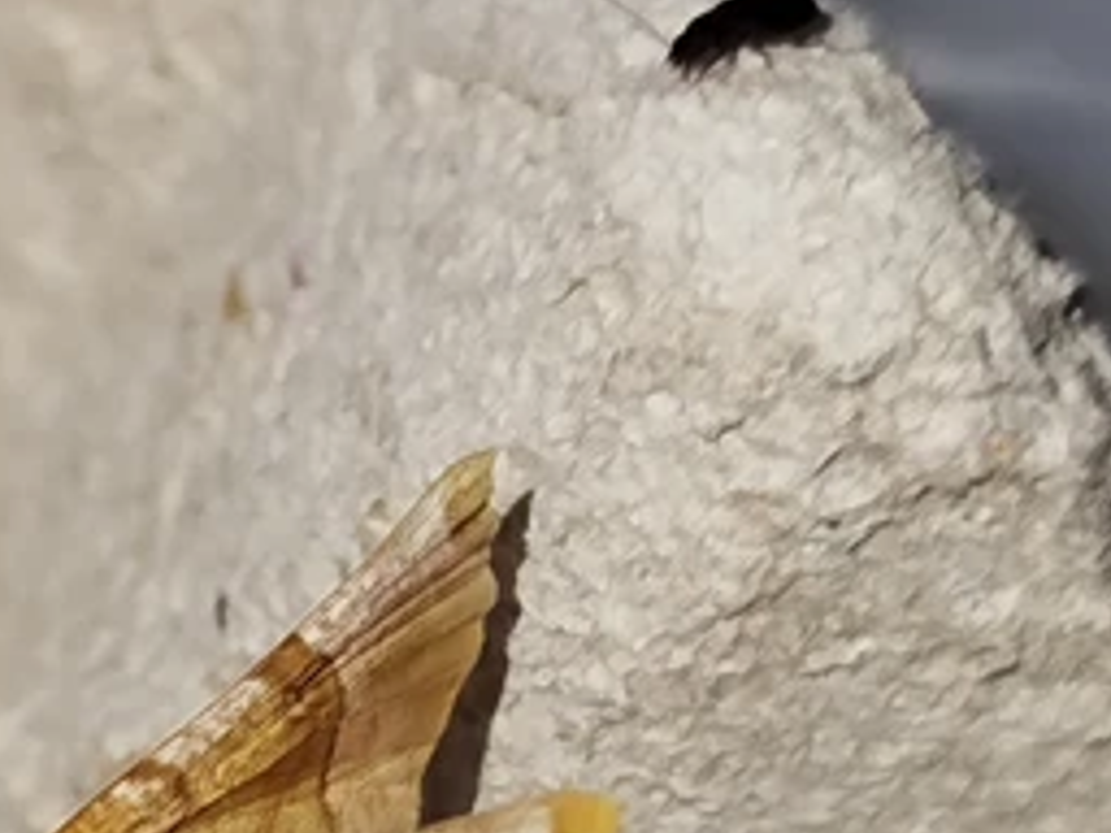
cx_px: 113
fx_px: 4975
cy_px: 915
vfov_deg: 9.5
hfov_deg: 12.6
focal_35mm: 155
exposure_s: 1/50
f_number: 1.7
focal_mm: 5.31
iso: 125
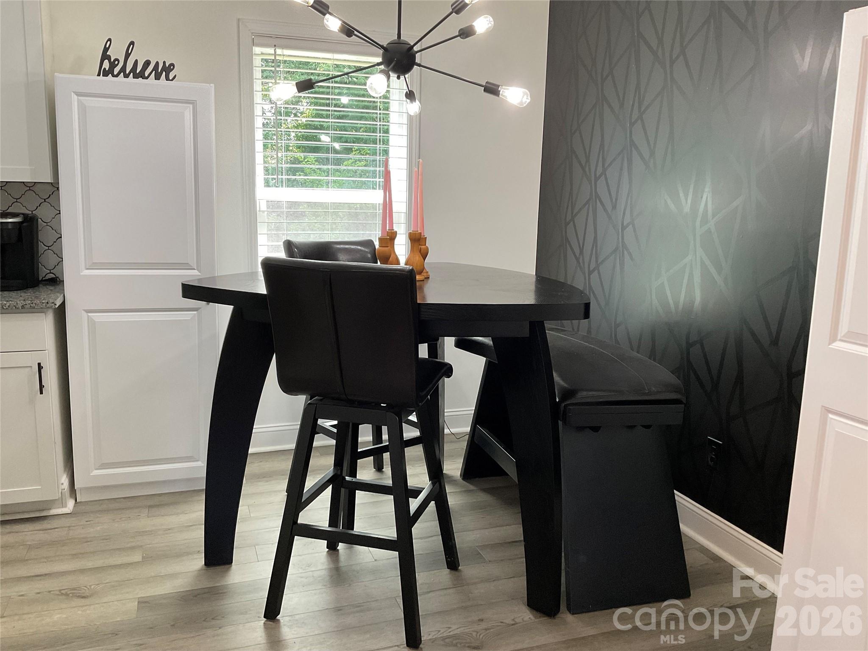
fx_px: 727
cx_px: 434
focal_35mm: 29
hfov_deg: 61.7
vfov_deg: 48.2
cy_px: 326
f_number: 1.8
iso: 80
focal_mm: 3
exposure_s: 1/60
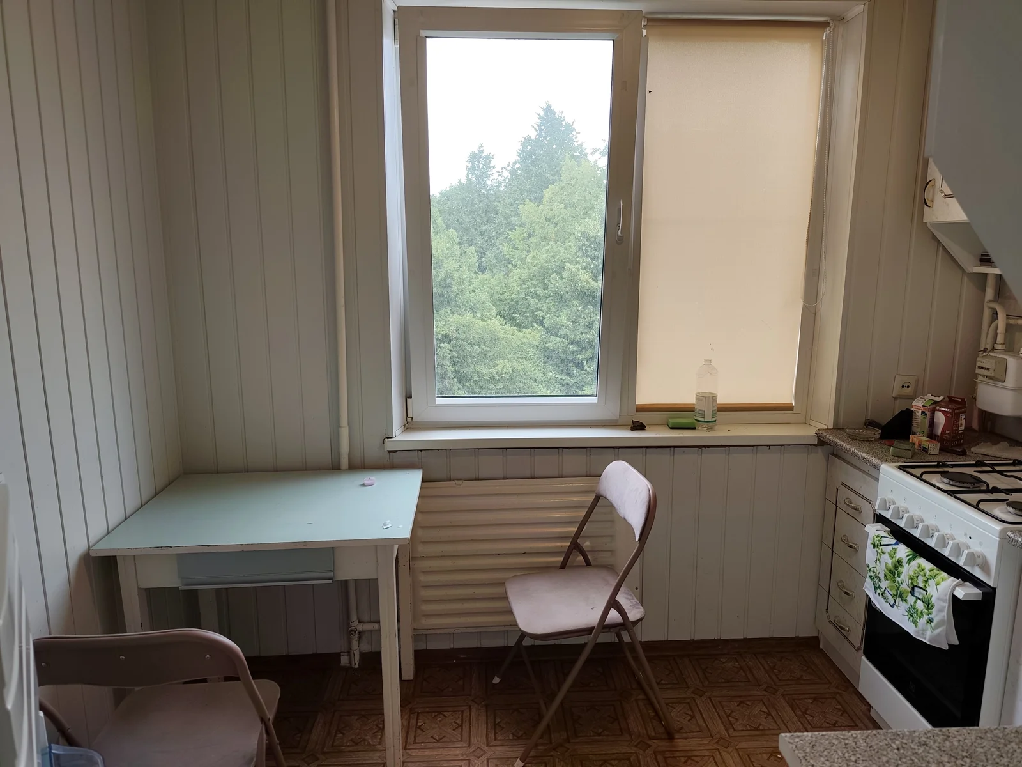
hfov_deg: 73.9
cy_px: 384
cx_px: 511
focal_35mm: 23
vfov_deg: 58.9
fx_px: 679
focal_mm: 6.19
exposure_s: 1/105
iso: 50
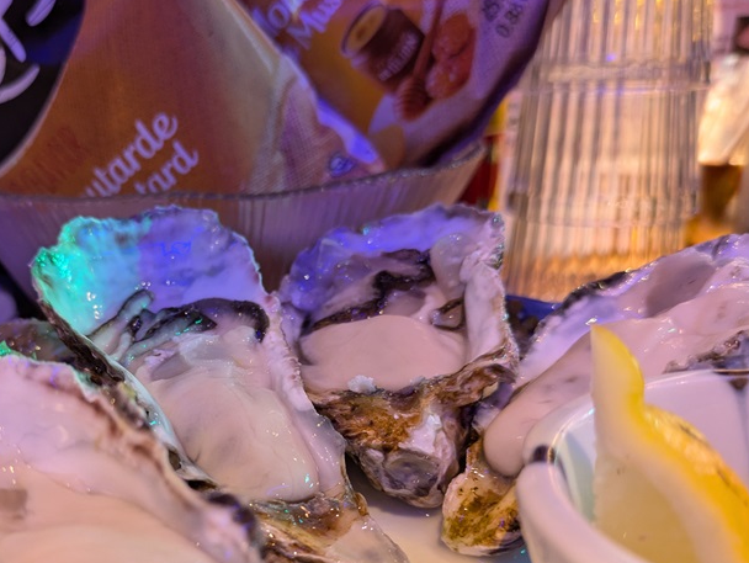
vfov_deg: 37.2
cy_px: 388
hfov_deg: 47.6
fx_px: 823
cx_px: 211
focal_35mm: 38
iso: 364
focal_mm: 5.43
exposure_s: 1/30
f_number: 1.89
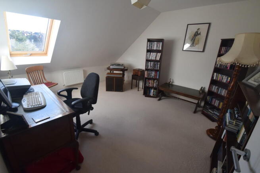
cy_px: 86
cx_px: 130
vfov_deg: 77.4
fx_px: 108
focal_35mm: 15
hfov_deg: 100.4
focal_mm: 10
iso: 800
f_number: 6.3
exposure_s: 1/160
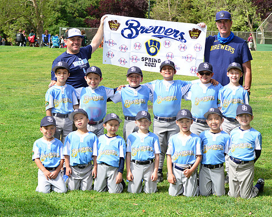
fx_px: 909
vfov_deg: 13.6
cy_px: 112
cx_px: 147
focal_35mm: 113
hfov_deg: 17.0
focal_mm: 95
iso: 200
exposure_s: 1/200
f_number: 10
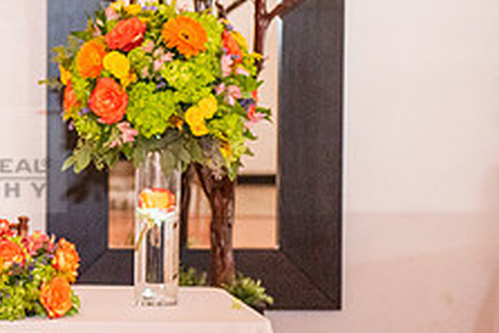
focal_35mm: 182
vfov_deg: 7.6
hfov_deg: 11.1
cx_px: -123
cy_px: 160
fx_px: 2524
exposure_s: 1/200
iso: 2000
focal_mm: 70
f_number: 2.8
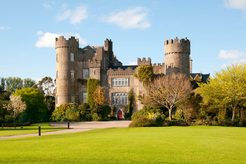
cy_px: 82
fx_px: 389
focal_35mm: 57
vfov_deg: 23.8
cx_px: 123
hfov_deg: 35.1
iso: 200
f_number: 8
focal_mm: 38
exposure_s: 1/250
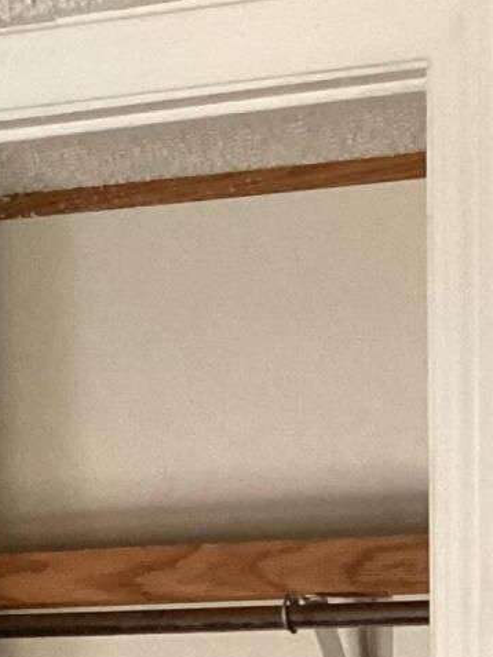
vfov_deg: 13.4
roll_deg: +1.0
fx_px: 2468
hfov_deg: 11.4
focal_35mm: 130
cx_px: 248
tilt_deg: -13.5
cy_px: 1240
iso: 250
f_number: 2.4
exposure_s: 1/60
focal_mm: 3.3
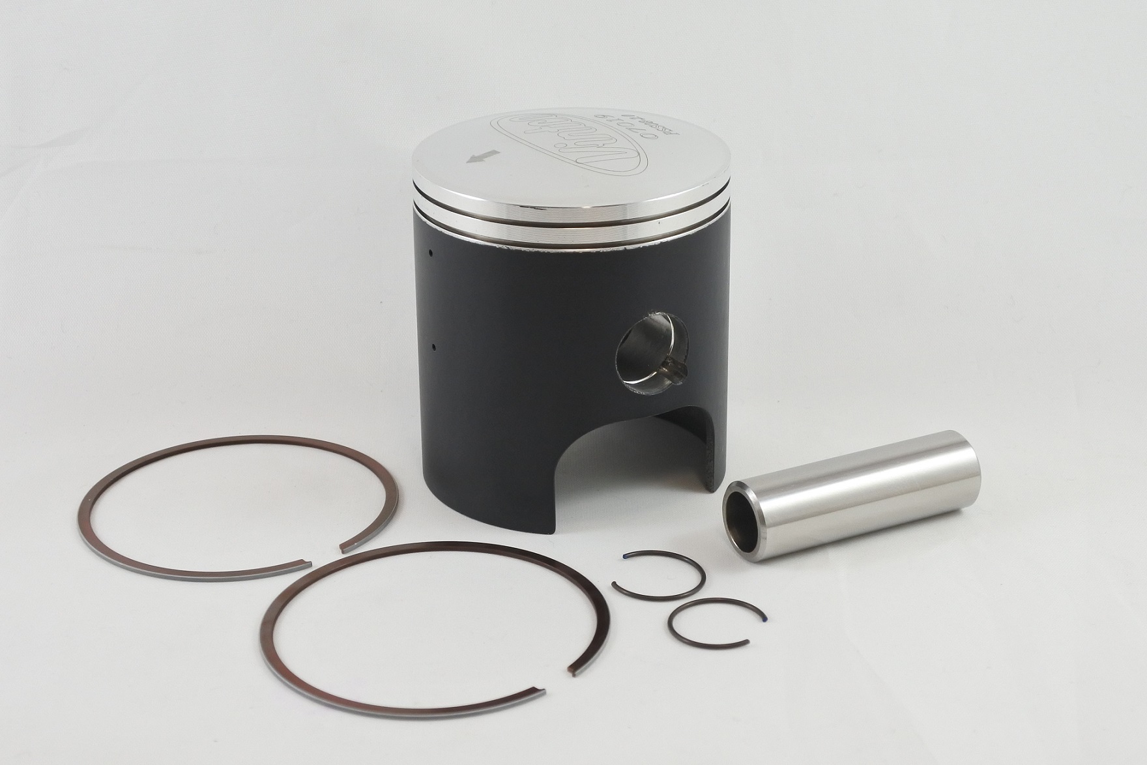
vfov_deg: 30.5
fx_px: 1402
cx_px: 574
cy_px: 382
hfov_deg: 44.5
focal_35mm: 44
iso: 400
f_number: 4.5
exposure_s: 1/160
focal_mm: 16.5
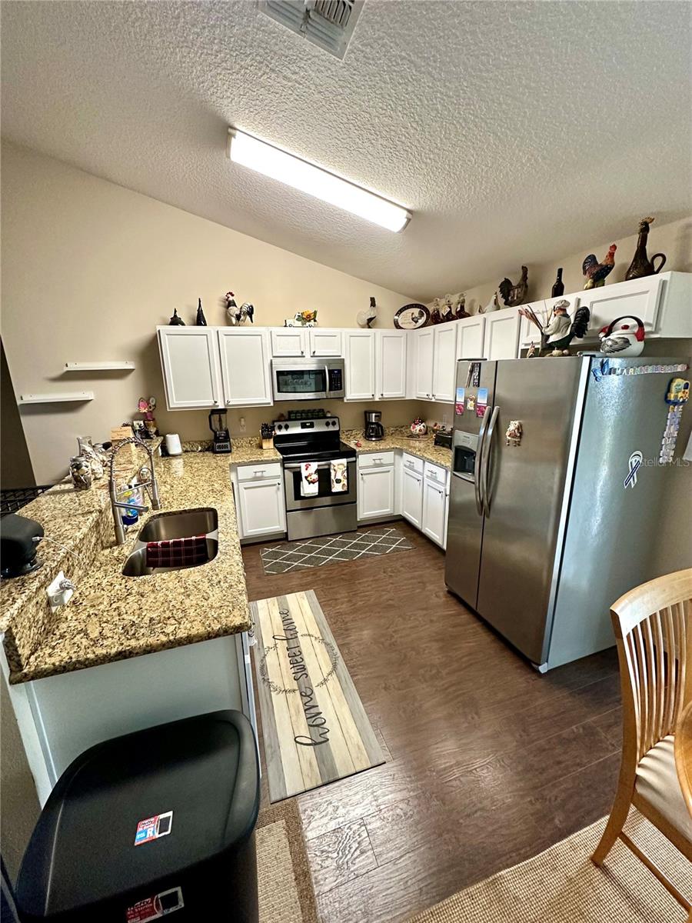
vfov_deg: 102.1
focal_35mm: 14
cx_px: 346
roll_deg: +1.4
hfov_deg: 85.7
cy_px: 462
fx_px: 373
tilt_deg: -13.2
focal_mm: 2.22
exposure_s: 1/60
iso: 320
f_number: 2.2
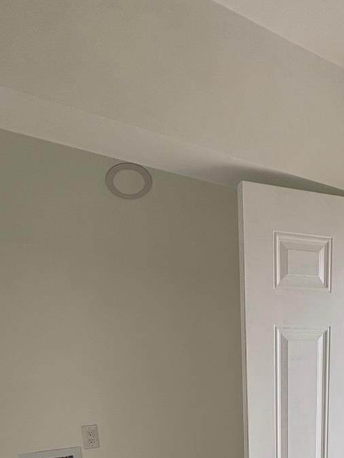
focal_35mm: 31
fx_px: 411
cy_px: 472
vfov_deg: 47.0
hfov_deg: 44.5
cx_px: 241
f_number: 2.2
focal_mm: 2.22
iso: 40
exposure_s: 1/368
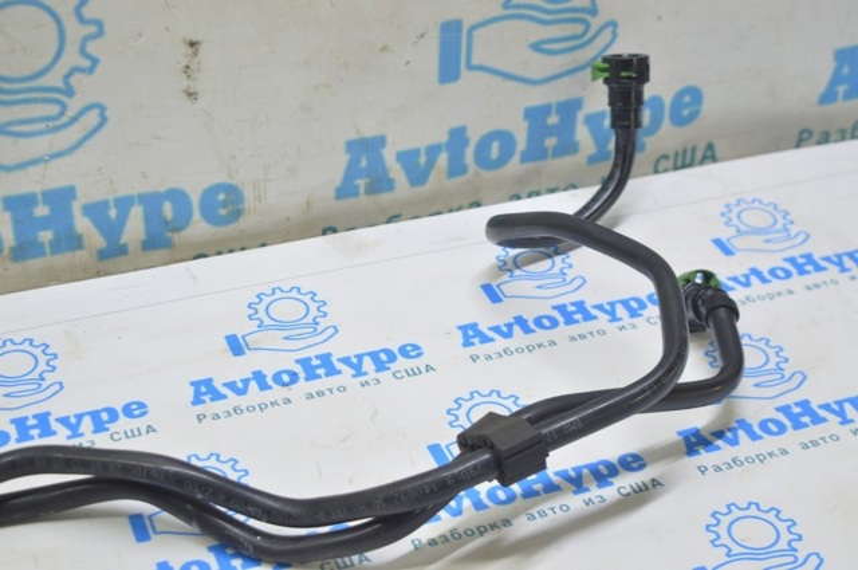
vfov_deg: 19.7
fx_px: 1642
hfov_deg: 29.3
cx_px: 429
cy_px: 285
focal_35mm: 69
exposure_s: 1/20
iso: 400
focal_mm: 46
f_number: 5.6
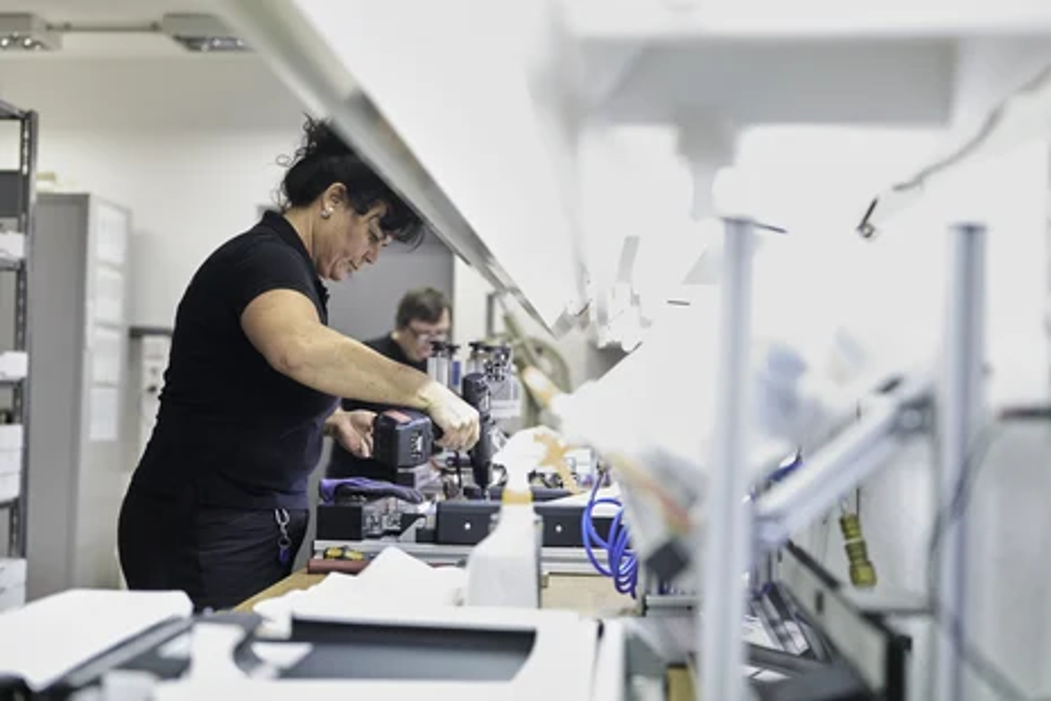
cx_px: 526
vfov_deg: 27.0
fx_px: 1460
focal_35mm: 50
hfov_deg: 39.6
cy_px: 350
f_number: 2.2
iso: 800
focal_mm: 50
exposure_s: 1/125
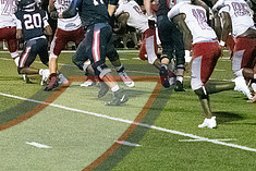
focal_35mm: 259
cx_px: -54
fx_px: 1843
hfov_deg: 7.9
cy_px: 20
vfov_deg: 5.3
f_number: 2.8
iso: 51200
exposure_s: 1/3200
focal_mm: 70
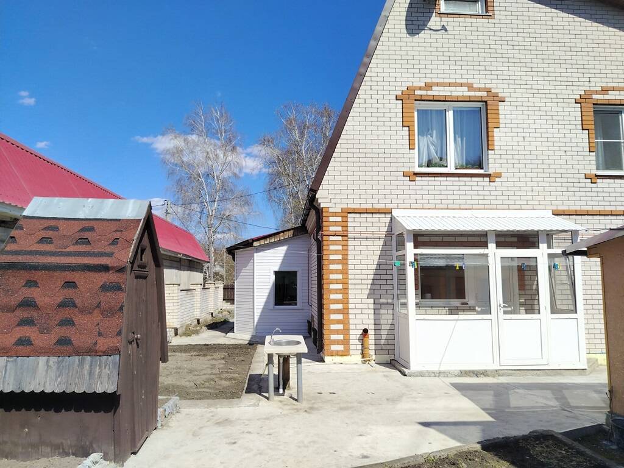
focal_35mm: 24
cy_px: 234
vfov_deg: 56.8
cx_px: 312
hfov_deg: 71.6
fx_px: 433
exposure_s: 1/1647
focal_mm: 5.25
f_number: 1.75
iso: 100
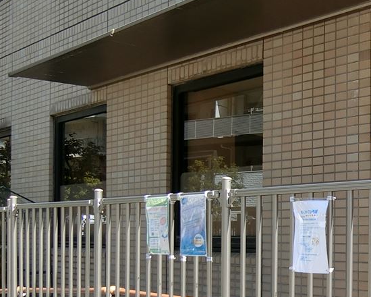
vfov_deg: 27.6
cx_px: 384
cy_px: 236
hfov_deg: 31.7
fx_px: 593
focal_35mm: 54
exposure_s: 1/400
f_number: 2.7
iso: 80
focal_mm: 4.06
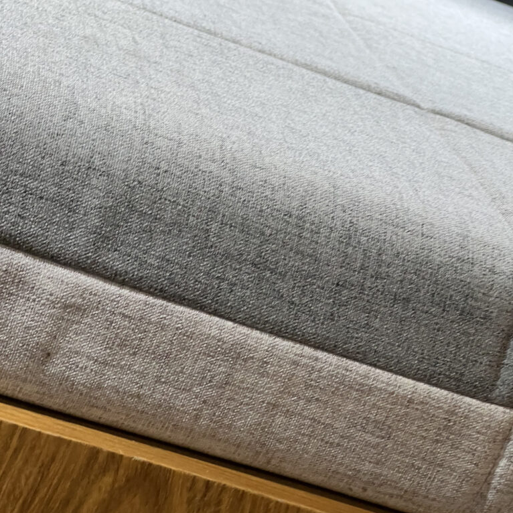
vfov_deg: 19.1
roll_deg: -20.9
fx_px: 1526
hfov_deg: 19.1
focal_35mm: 91
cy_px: 198
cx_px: 256
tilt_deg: -12.1
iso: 160
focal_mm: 9
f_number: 2.8
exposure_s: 1/50
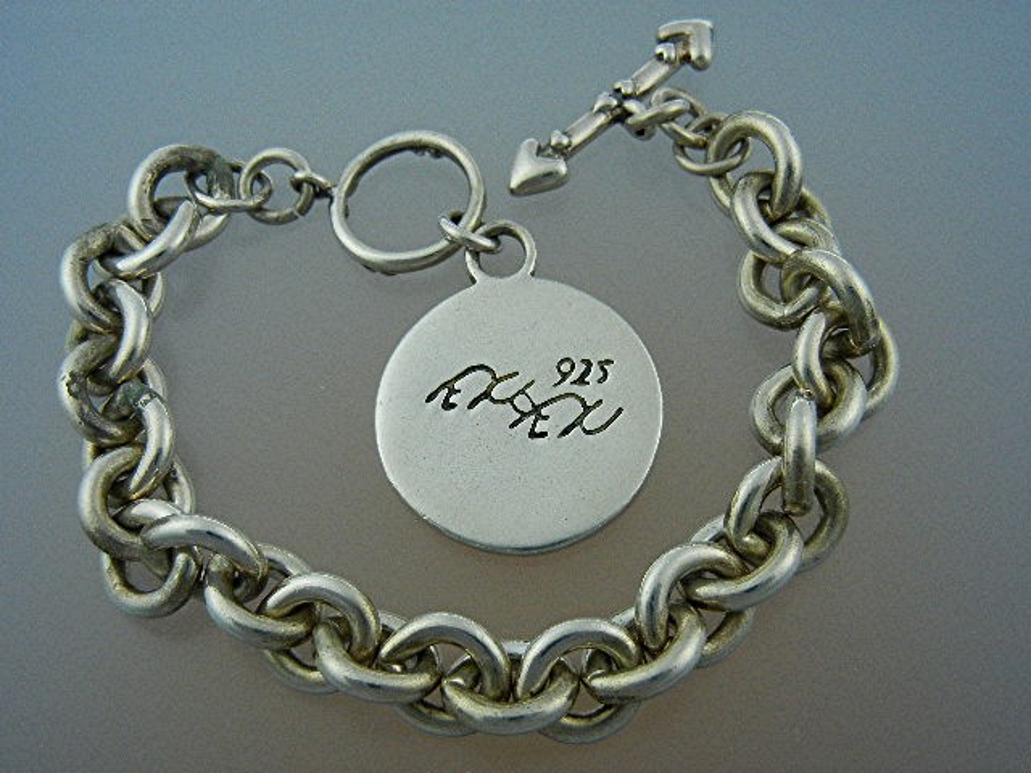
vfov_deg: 28.0
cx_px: 516
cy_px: 386
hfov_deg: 36.8
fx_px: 1549
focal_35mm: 52
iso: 394
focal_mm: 9.3
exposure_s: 1/63.3
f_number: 3.9
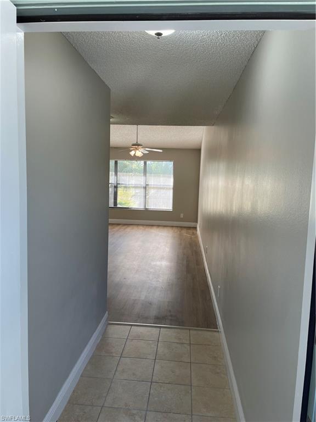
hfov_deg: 53.1
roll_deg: -0.8
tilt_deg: -5.2
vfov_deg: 67.3
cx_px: 158
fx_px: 316
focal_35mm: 26
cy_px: 211
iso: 40
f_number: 1.6
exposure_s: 1/120
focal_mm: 4.2
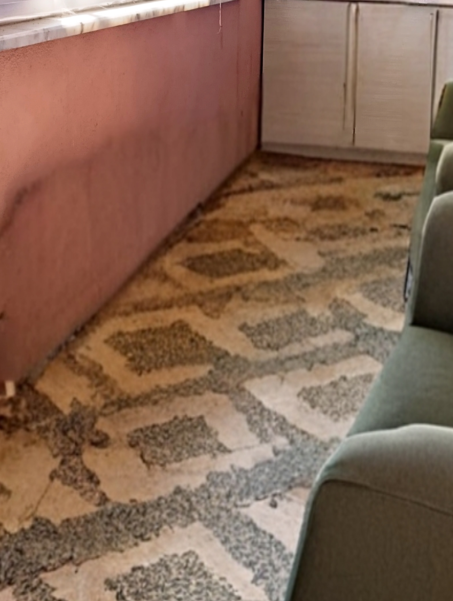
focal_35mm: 63
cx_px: 430
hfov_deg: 22.6
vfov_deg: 29.7
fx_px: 1096
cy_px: 94
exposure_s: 1/100
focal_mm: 6.11
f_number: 1.65
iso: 198
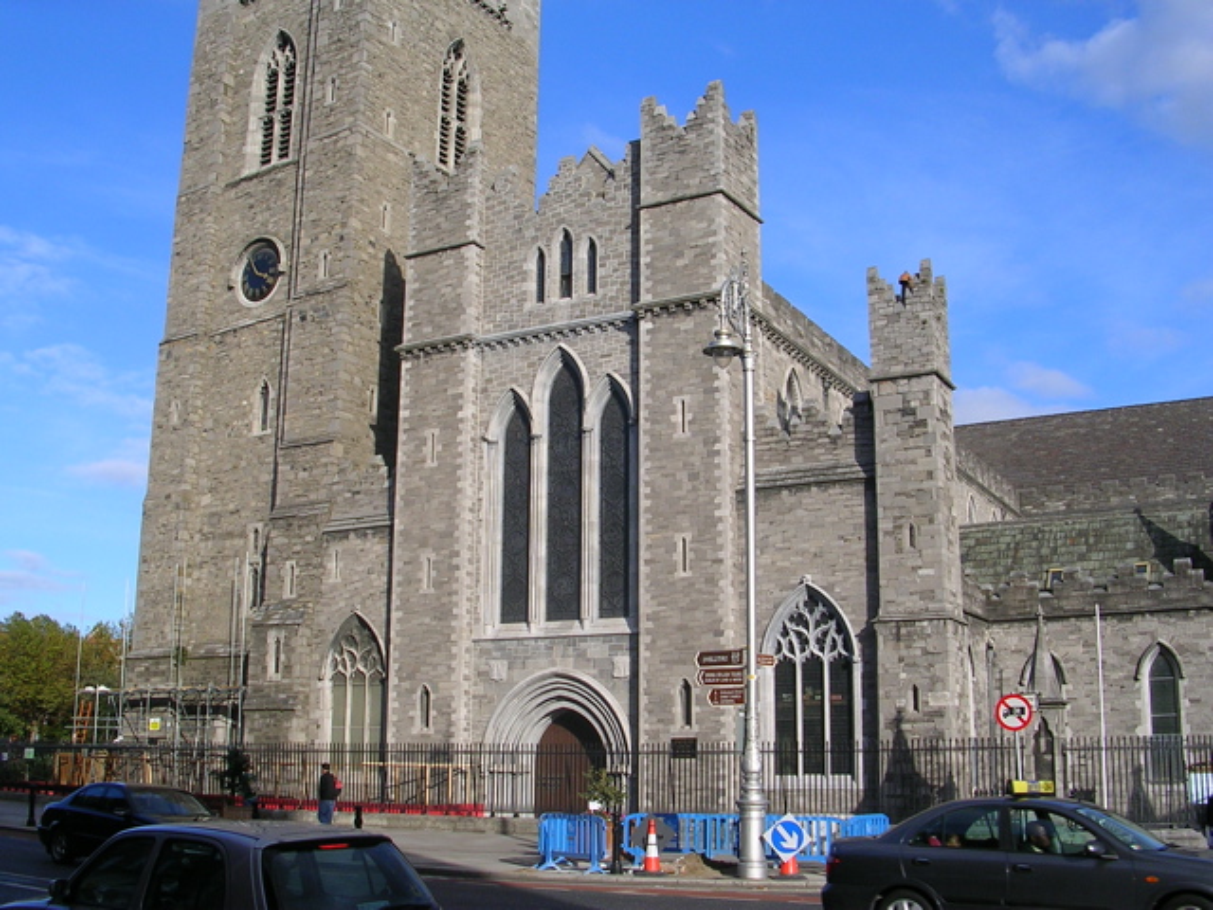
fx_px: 1332
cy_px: 455
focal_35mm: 38
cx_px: 606
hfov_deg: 49.0
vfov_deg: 37.7
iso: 50
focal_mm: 5.8
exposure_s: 1/266
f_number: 5.6
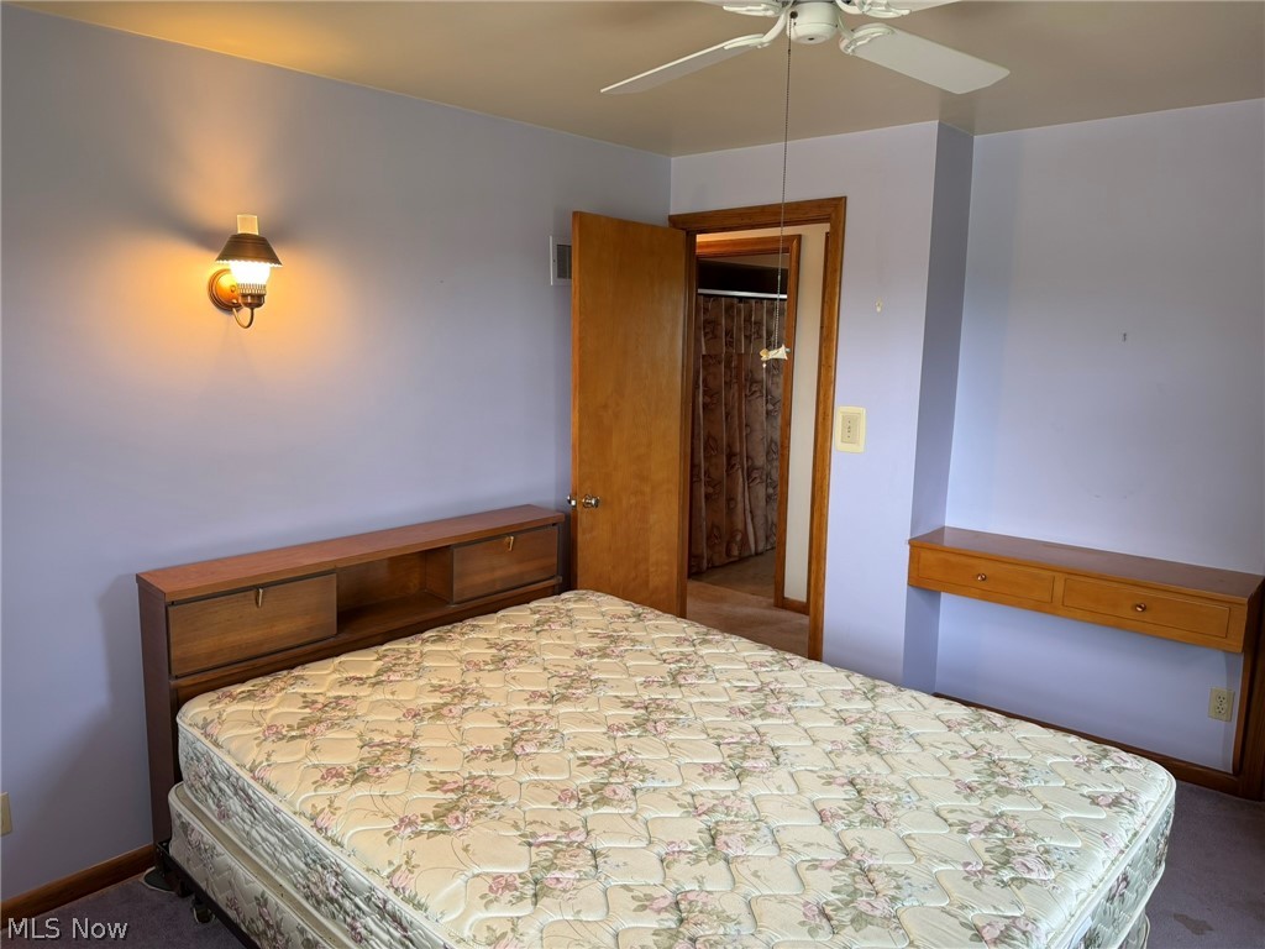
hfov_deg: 71.6
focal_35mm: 24
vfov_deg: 56.8
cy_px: 474
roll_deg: -0.6
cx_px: 632
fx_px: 877
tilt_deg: -9.4
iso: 160
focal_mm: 6.76
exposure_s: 1/60
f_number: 1.78
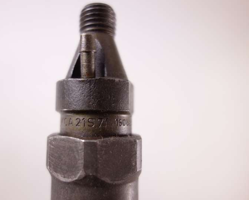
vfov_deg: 45.8
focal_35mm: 32
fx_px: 236
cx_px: 102
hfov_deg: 55.3
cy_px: 100
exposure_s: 1/100
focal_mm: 10.4
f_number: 2.2
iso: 125
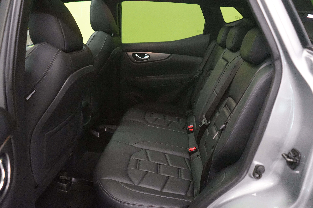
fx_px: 243
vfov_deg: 46.4
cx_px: 156
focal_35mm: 28
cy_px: 104
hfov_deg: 65.5
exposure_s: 1/60
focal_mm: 28
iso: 6400
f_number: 3.5
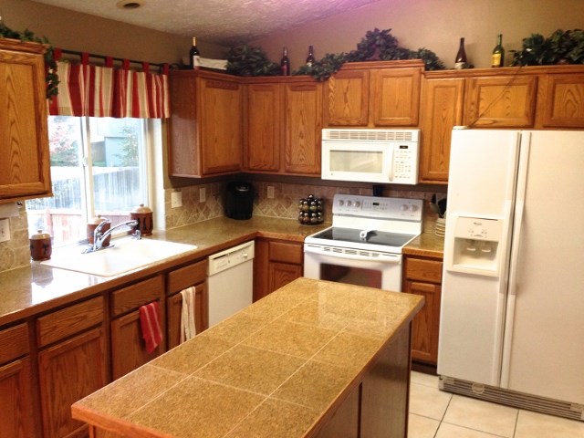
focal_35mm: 33
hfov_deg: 55.4
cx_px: 292
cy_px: 219
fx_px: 557
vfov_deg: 42.9
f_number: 2.4
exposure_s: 1/20
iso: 160
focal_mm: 4.12
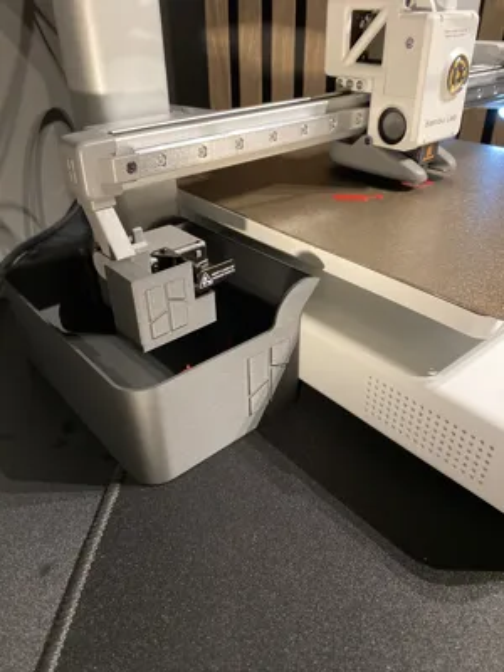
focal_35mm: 26
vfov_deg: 67.3
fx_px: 505
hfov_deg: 53.1
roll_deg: +3.8
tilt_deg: -33.0
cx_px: 252
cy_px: 336
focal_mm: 4.25
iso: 320
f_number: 1.8
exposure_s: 1/50
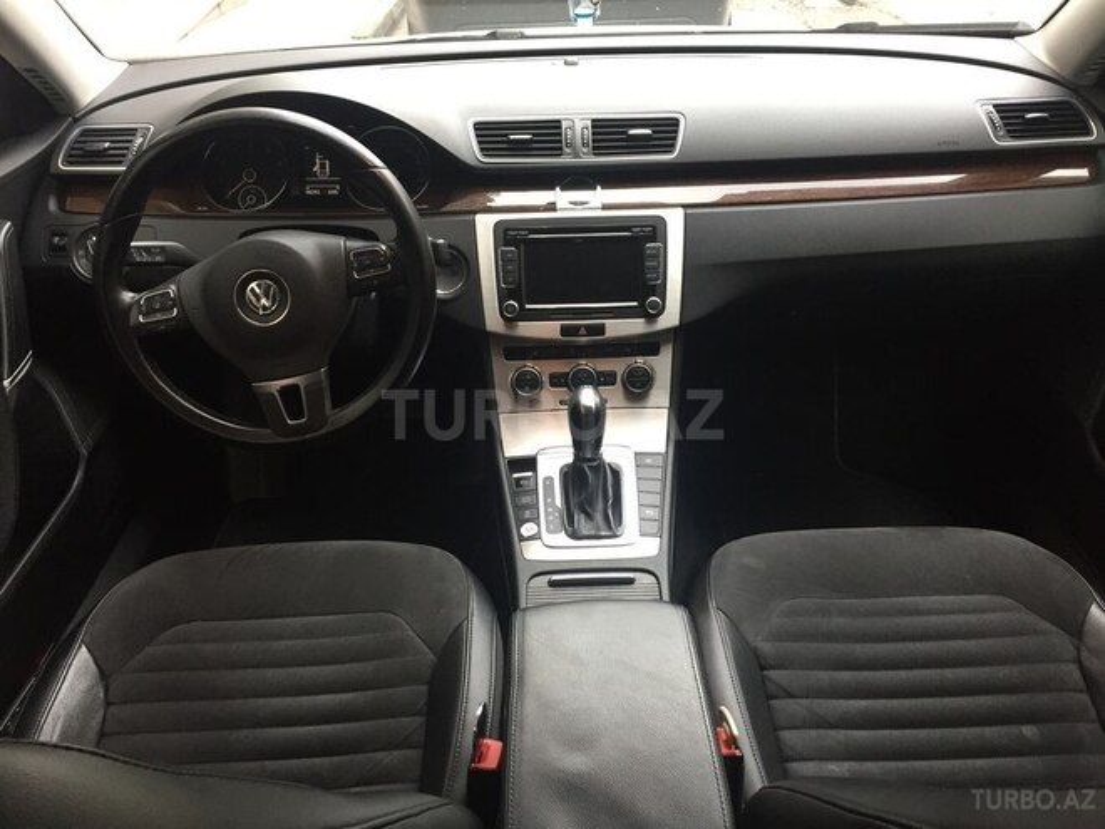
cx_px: 552
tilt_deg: -36.2
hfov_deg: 61.7
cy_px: 414
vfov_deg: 48.2
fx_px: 926
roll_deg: +0.6
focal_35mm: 29
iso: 64
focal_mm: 4.15
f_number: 2.2
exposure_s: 1/33
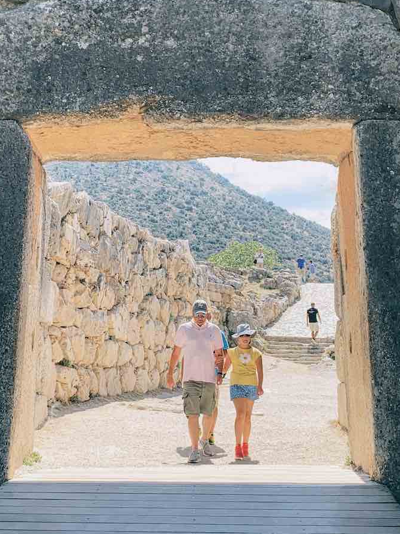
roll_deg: +0.0
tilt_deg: +12.6
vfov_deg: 32.6
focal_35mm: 59
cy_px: 206
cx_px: 189
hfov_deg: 24.8
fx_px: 909
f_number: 1.8
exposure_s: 1/919
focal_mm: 4.25
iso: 25
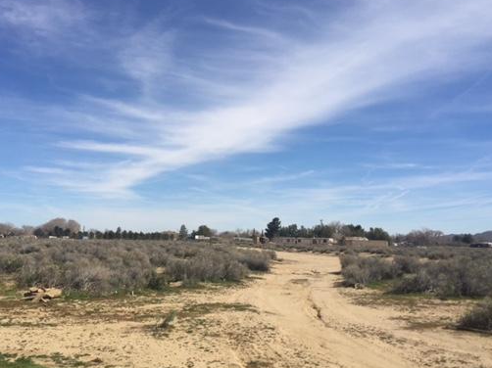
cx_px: 188
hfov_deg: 49.7
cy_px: 205
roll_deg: -1.1
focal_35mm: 37
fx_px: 526
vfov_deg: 38.6
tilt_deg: +3.8
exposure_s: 1/3597
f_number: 2.2
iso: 32
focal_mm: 4.15
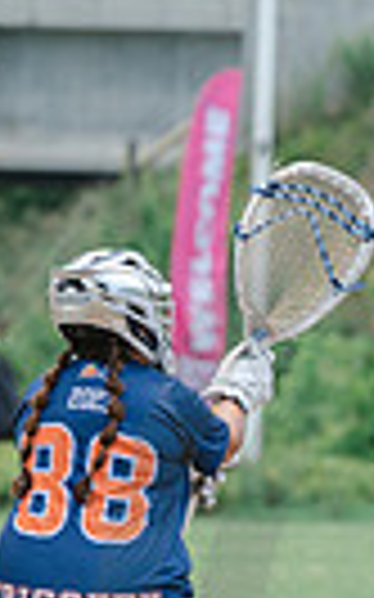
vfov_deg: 2.4
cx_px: 883
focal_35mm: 888
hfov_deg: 1.5
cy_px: 726
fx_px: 14497
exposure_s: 1/1250
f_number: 4.5
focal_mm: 200
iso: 250
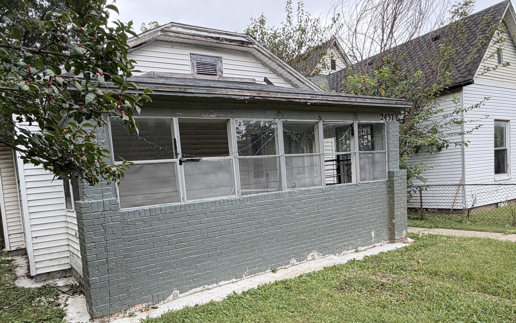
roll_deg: +4.3
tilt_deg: -4.6
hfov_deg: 71.9
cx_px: 209
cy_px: 209
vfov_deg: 48.6
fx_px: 352
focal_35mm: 25
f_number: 2.2
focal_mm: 2.22
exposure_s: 1/195
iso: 50
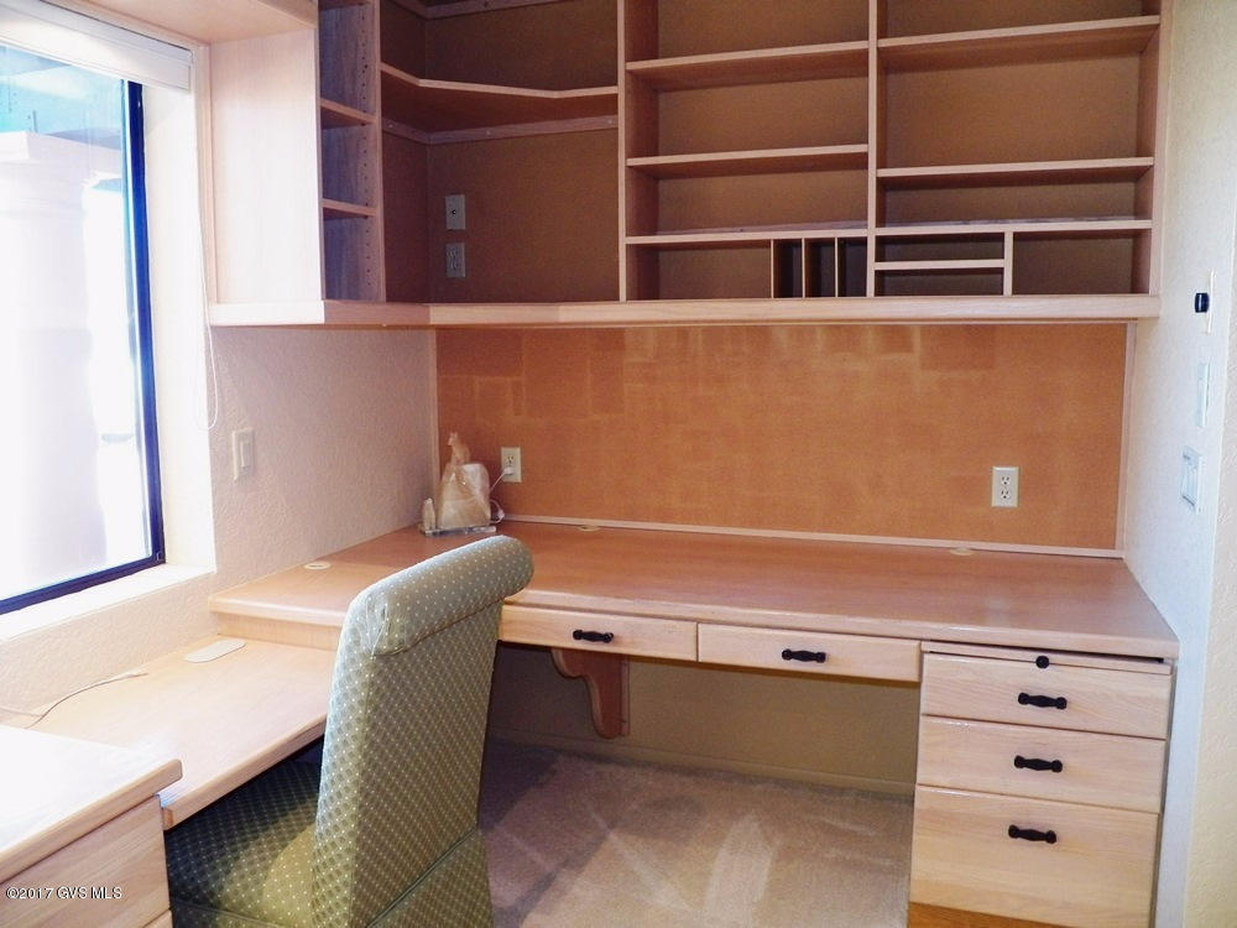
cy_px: 464
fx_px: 1001
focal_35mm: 28
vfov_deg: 49.7
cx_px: 618
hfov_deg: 63.4
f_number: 2.8
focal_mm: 4.9
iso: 250
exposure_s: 1/30
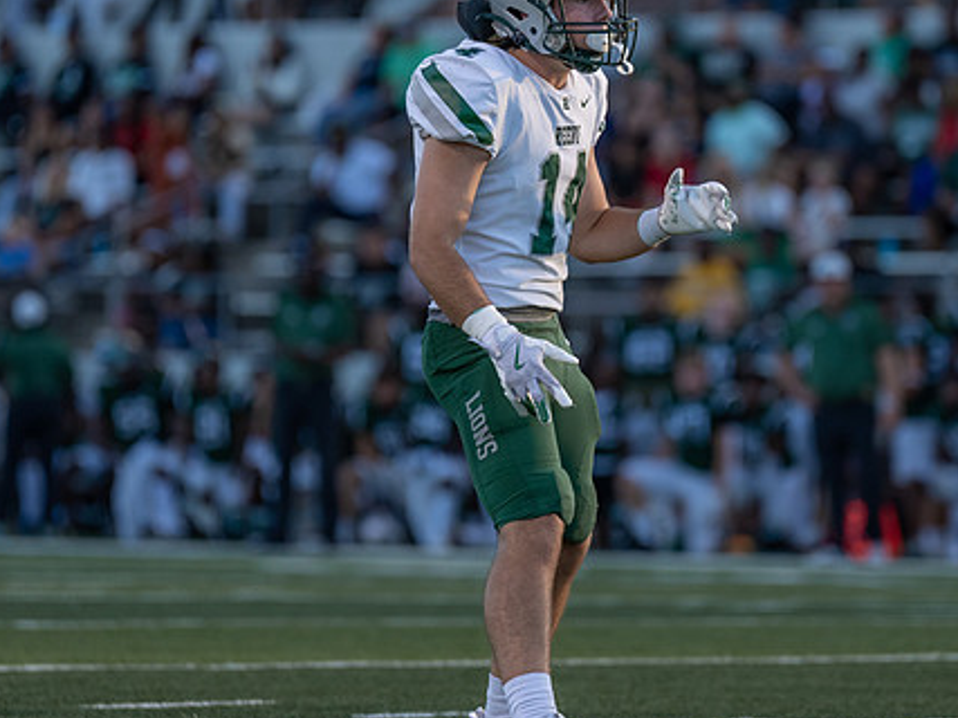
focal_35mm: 433
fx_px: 11980
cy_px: 282
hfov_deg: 4.6
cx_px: 570
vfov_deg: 3.4
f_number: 2.8
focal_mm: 200
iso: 400
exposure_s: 1/1250
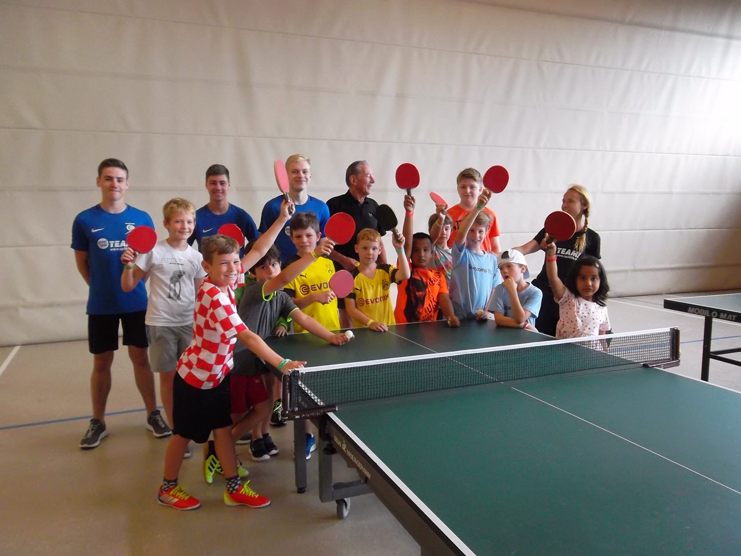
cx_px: 370
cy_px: 278
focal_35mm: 27
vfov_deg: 51.4
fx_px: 578
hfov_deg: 65.3
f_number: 3.5
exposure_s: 1/45
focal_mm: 4.9
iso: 324
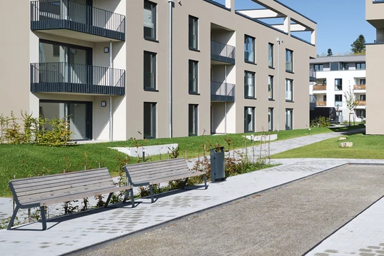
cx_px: 388
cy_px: 94
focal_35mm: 39
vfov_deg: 34.0
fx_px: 416
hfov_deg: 42.4
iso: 250
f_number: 7.1
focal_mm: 15
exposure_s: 1/320
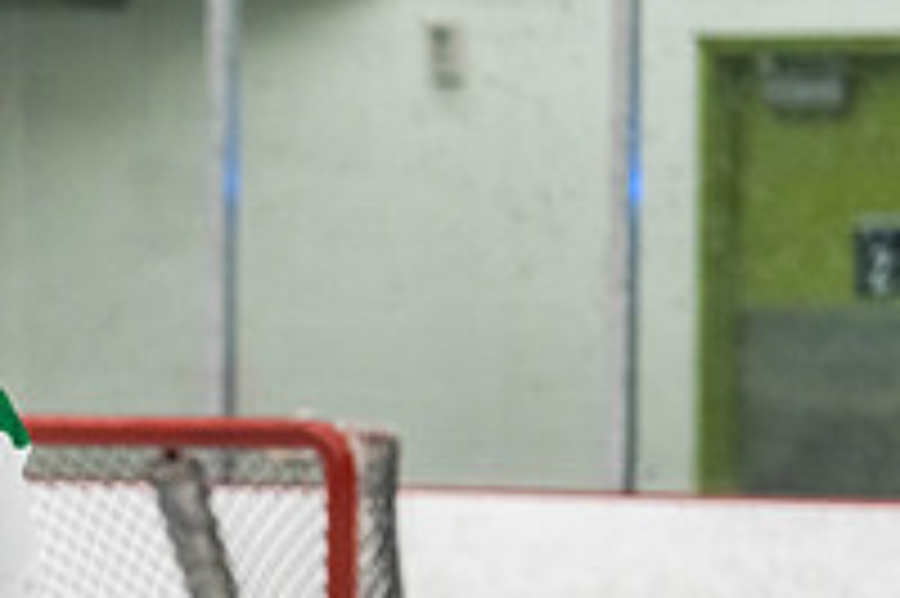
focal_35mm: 397
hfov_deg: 5.2
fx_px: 9917
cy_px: 802
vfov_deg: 3.4
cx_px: -248
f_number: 2.8
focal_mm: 122
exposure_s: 1/640
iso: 1600
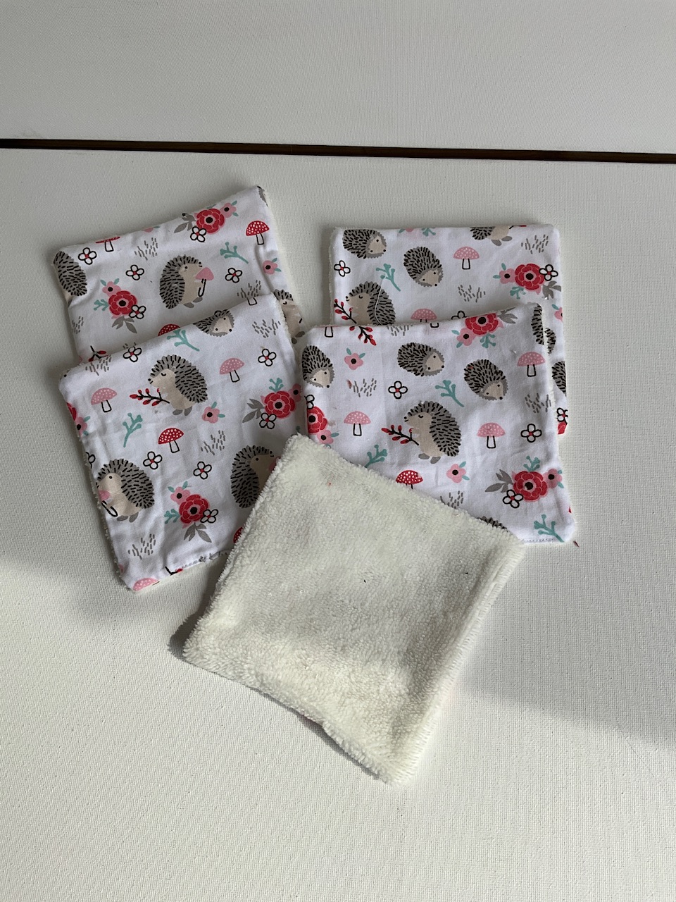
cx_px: 338
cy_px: 451
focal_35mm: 29
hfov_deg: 48.2
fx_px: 755
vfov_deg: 61.7
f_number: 1.8
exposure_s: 1/495
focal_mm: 3
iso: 25
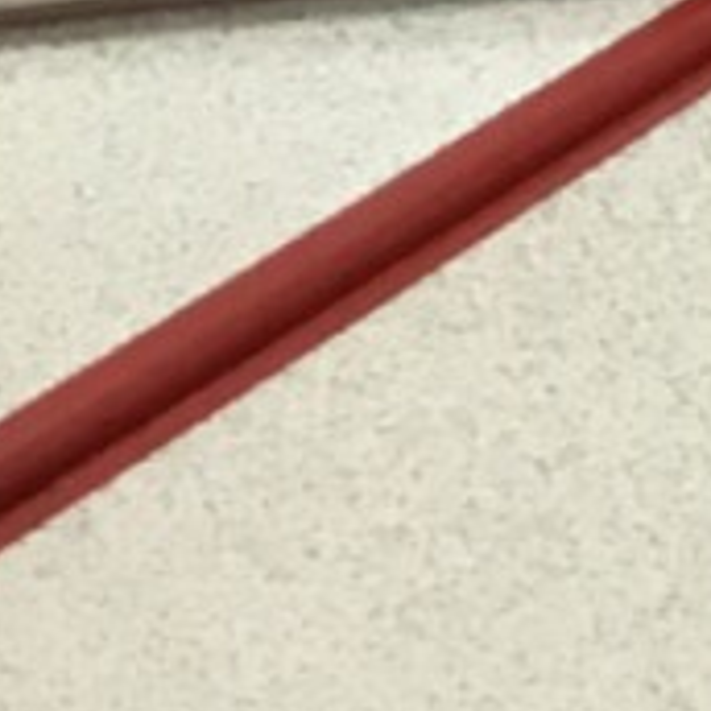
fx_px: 6669
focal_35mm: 287
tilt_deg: -23.1
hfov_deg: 5.9
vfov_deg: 5.5
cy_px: -1893
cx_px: 1509
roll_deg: -0.4
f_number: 2.4
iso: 100
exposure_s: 1/33
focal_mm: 3.3
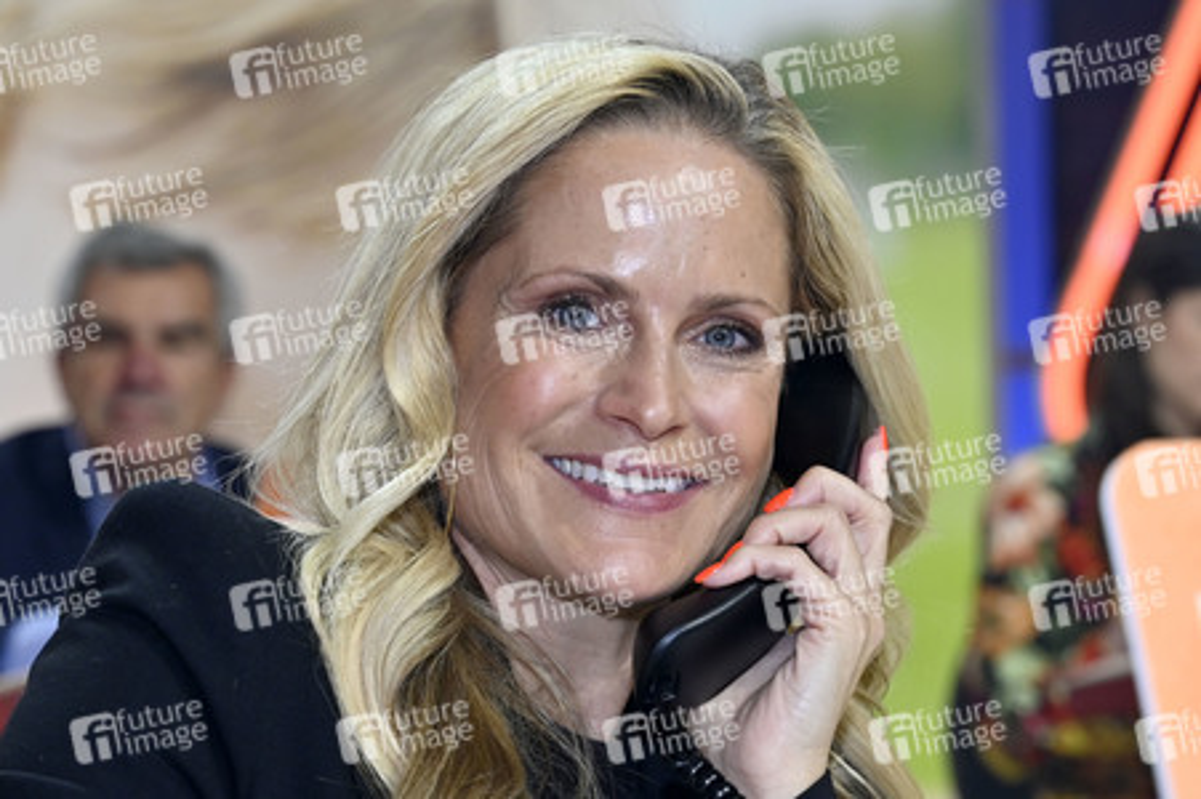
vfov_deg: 23.7
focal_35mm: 57
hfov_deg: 35.1
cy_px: 400
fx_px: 1900
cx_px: 600
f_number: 4
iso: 1000
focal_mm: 57
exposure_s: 1/200
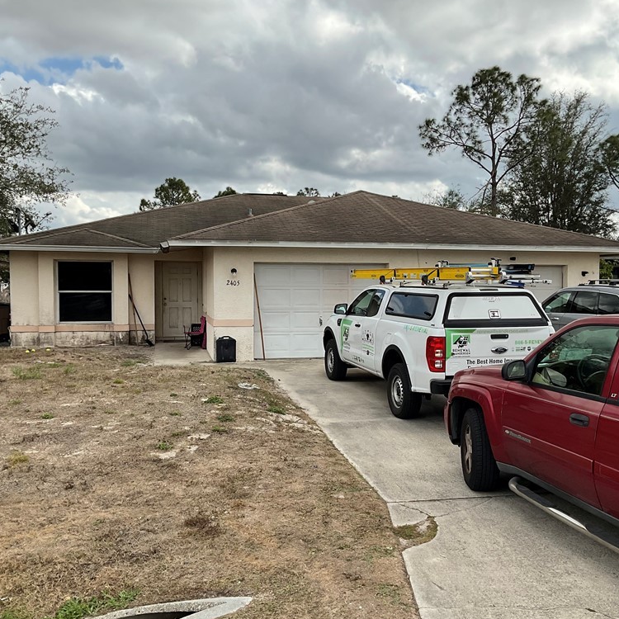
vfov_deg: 47.2
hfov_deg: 47.1
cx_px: 343
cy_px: 310
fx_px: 708
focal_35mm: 35
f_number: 1.8
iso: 16
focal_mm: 3
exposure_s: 1/2058
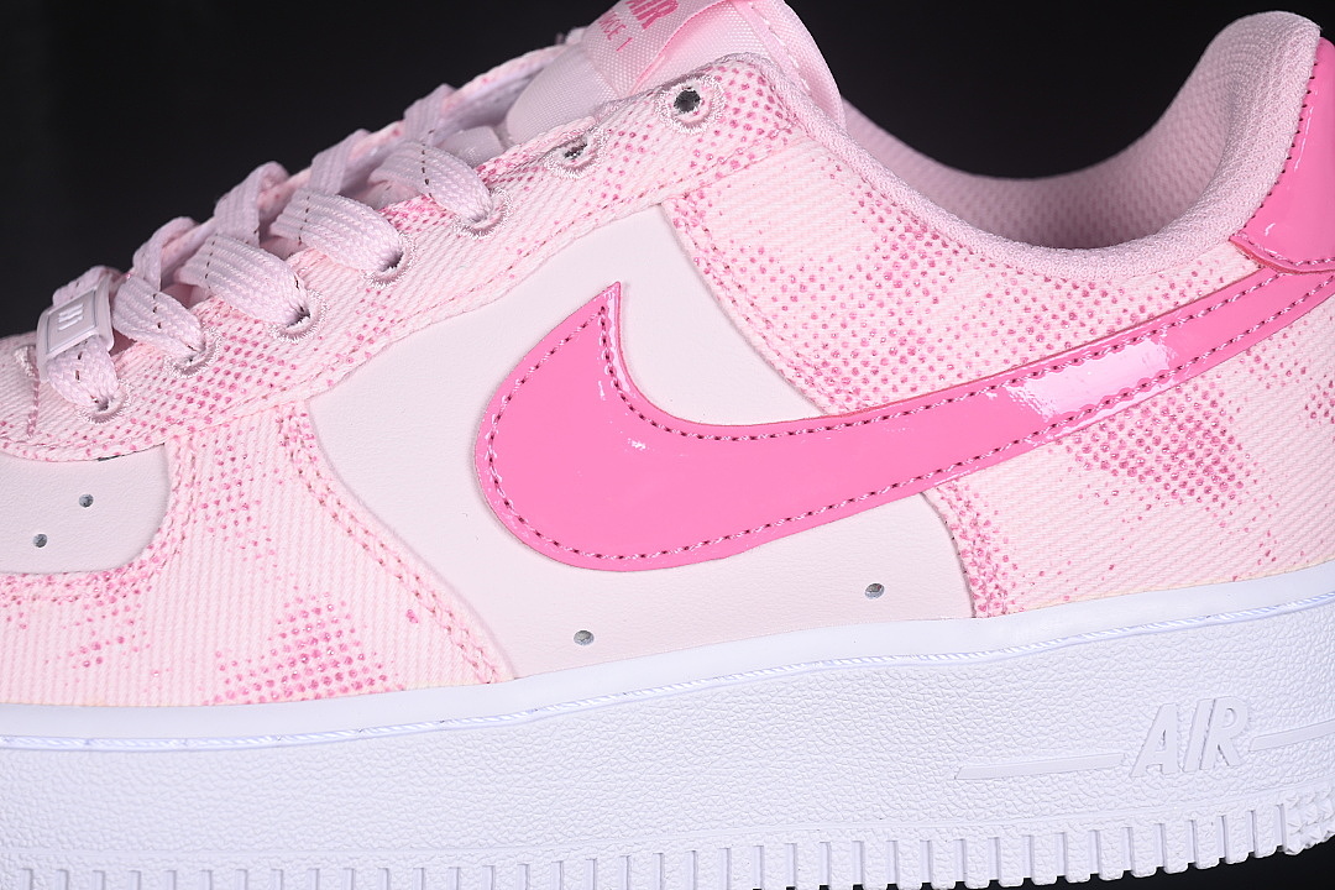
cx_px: 668
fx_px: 2781
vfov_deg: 18.2
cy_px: 445
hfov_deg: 27.0
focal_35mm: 75
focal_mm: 50
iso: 160
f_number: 7.1
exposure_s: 1/80
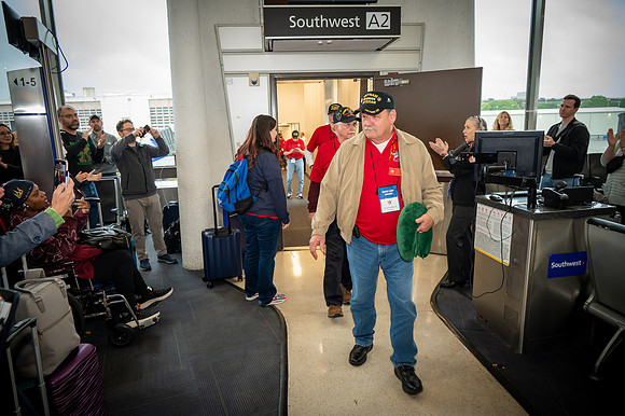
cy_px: 208
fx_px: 416
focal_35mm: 24
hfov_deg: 73.8
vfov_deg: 53.1
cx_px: 312
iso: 2800
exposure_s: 1/100
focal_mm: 24
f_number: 5
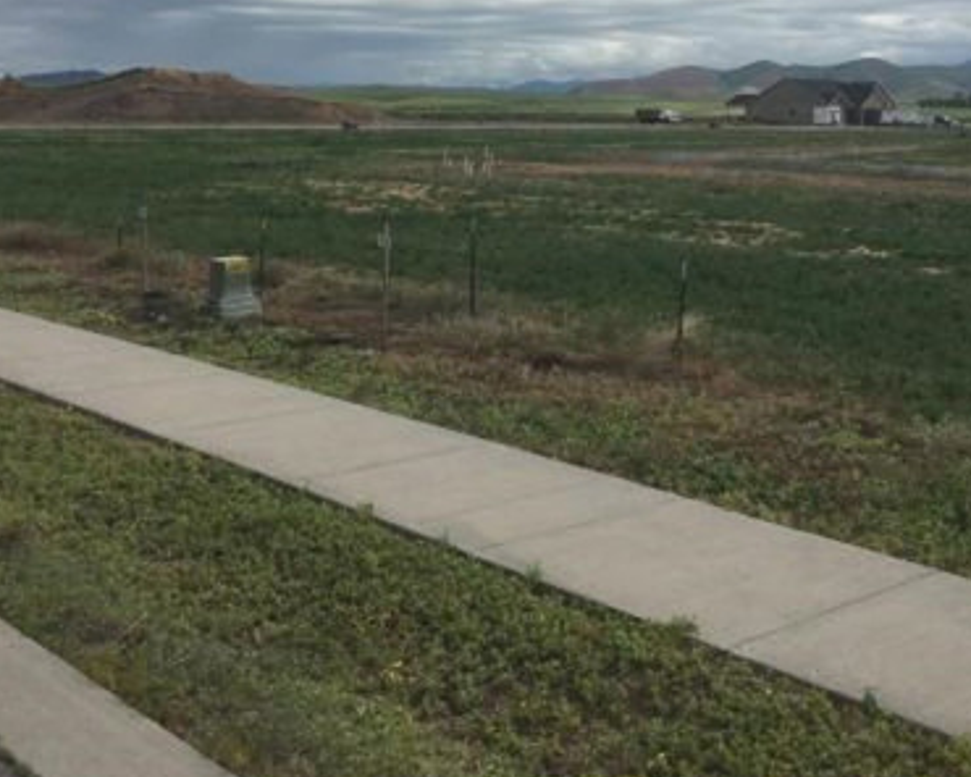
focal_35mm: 49
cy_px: 186
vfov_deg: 30.3
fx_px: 1408
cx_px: 525
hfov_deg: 38.0
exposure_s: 1/2849
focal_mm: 4.15
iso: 25
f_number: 2.2
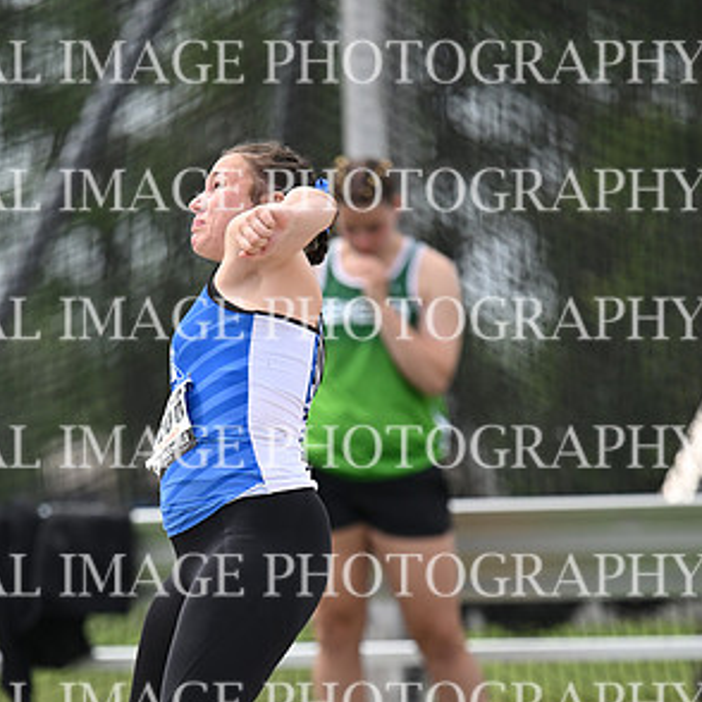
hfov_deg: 2.6
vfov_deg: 2.6
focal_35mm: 671
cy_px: 511
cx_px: 247
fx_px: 15395
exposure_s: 1/2500
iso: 500
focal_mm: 400
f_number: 4.5
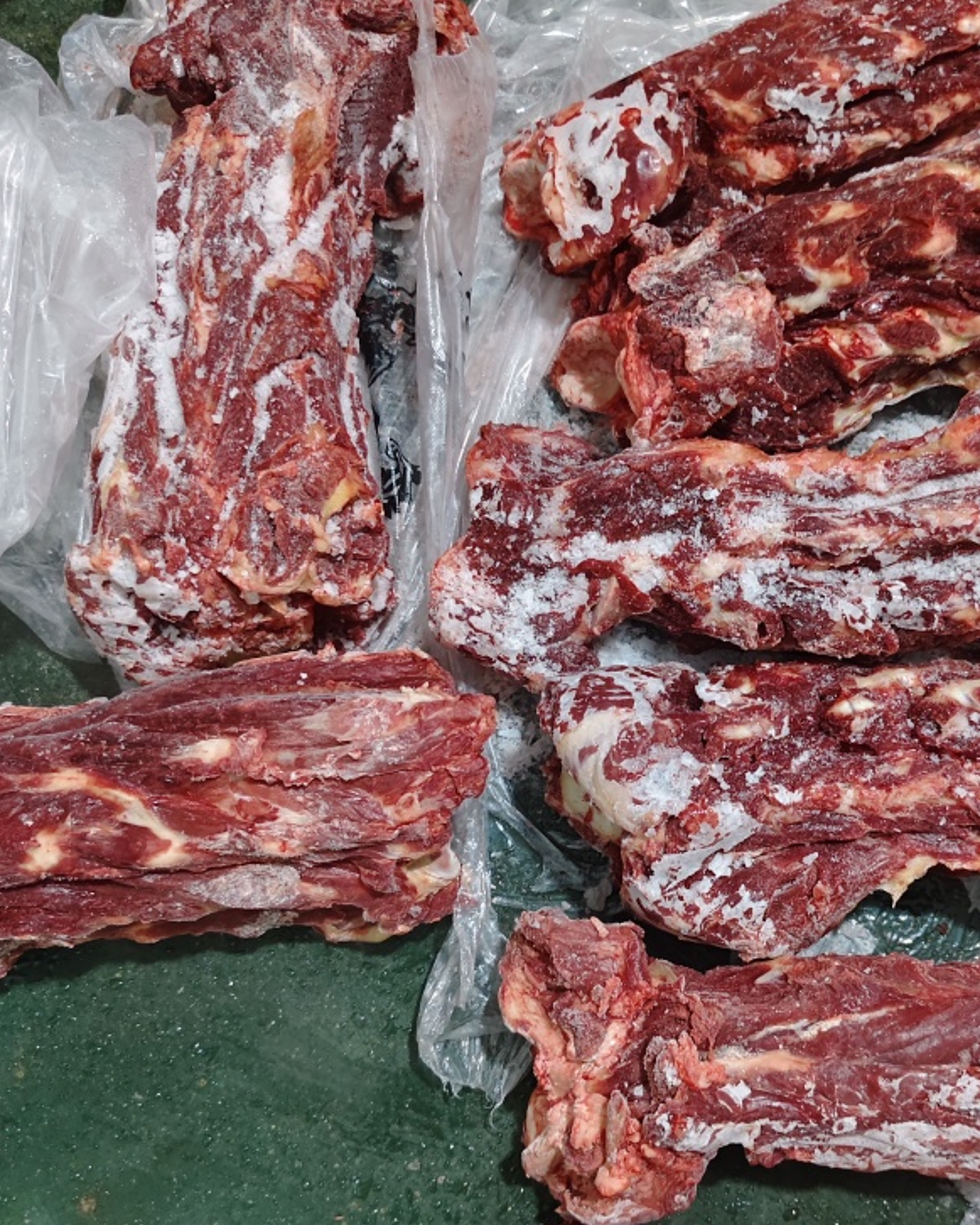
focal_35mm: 33
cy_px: 701
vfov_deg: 54.0
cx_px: 658
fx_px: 1196
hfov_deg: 43.9
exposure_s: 1/33.3
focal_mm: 5.56
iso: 852
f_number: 1.88
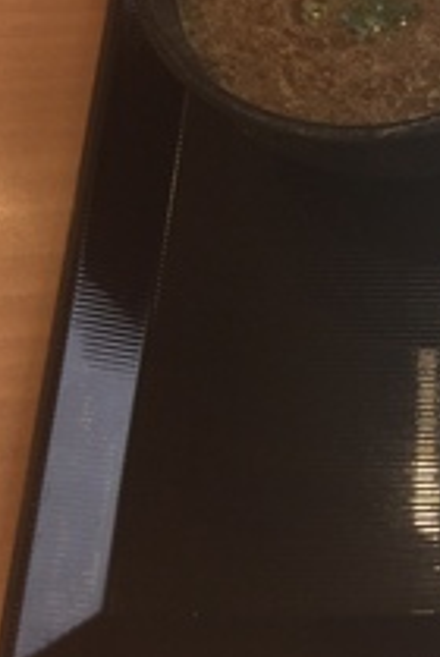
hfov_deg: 15.9
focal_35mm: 77
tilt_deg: -69.4
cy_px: 262
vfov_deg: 26.2
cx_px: 717
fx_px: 1407
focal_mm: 3.3
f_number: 2.4
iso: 25
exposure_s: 1/60
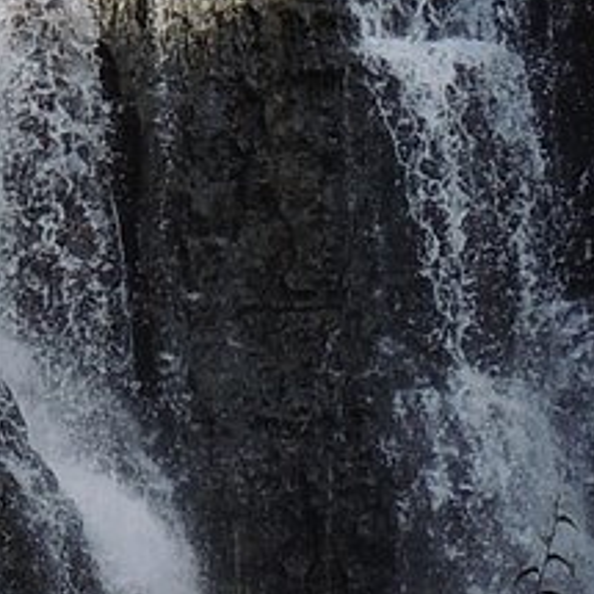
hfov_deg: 4.8
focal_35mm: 361
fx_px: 7008
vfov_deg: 4.8
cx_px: -50
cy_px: 25
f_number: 3.7
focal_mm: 9.8
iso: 100
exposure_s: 1/400
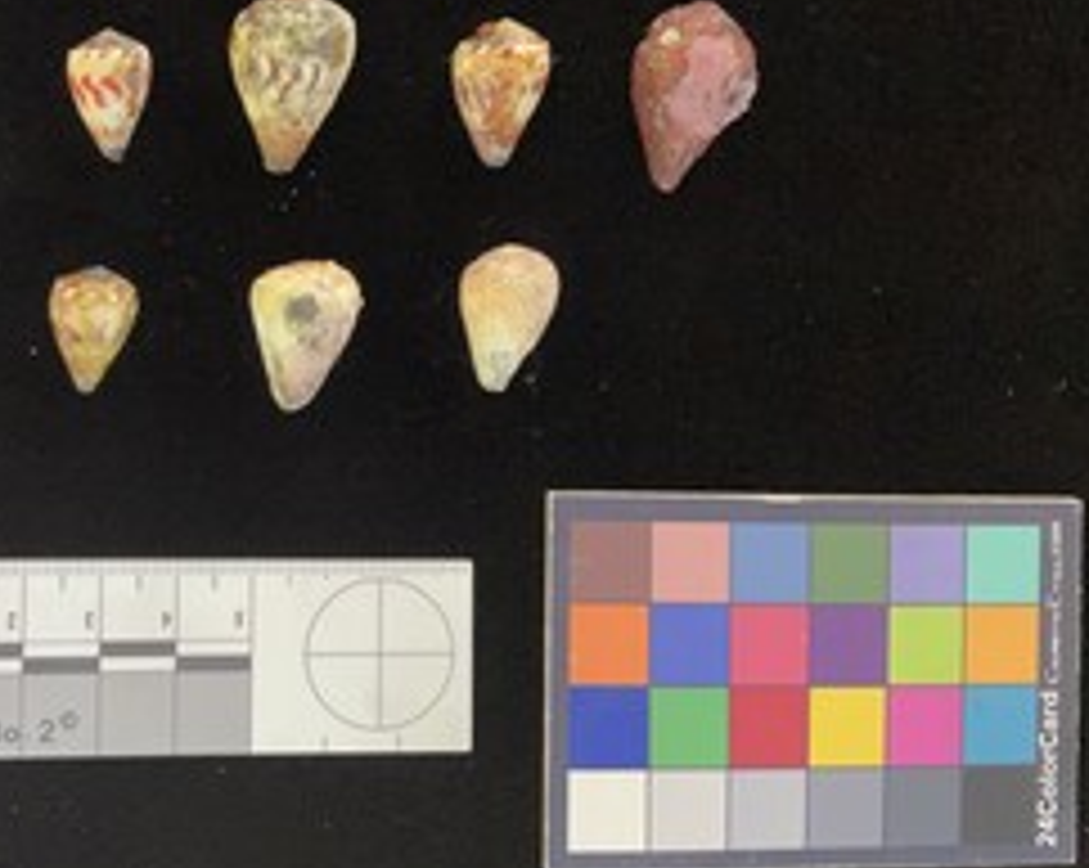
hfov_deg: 43.9
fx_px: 1320
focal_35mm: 41
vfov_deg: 36.4
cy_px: 376
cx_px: 328
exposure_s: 1/50
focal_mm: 3
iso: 160
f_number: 1.8
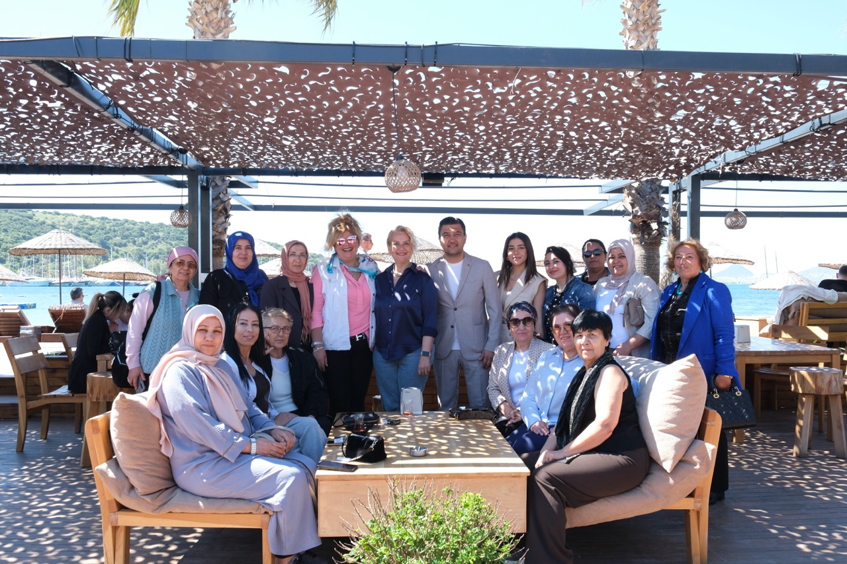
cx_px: 424
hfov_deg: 63.7
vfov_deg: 45.0
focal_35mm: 29
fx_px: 682
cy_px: 282
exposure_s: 1/125
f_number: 9
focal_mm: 19.4
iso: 400
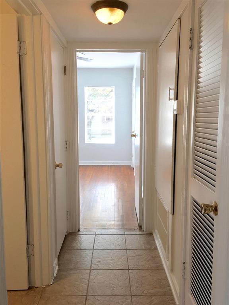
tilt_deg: -6.6
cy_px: 152
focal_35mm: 29
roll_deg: +0.2
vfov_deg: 61.7
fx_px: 256
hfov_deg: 48.2
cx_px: 114
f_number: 2.2
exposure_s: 1/60
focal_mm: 4.15
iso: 25
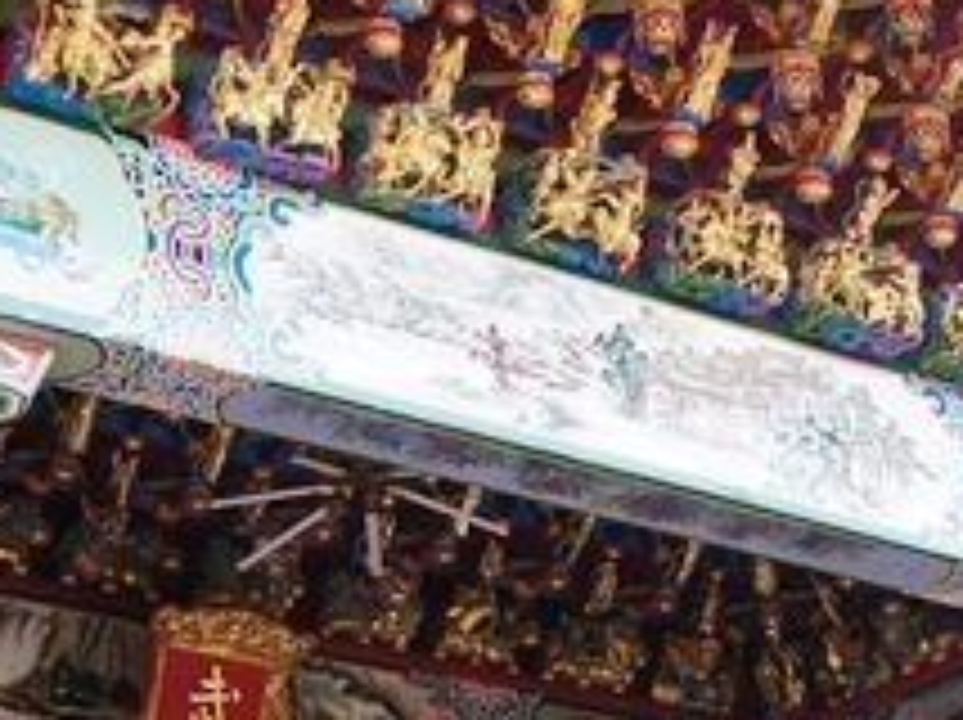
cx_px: 549
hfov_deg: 20.2
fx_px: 2695
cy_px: 763
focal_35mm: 97
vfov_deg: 14.9
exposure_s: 1/160
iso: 200
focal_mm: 18
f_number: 4
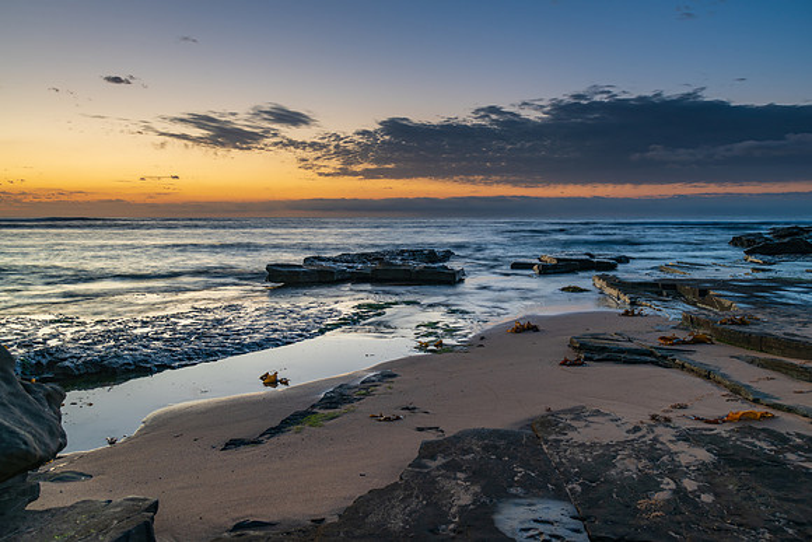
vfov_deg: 41.0
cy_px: 271
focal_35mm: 32
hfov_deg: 58.5
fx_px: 725
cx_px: 406
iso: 100
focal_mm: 31
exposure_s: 1.3
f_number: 8
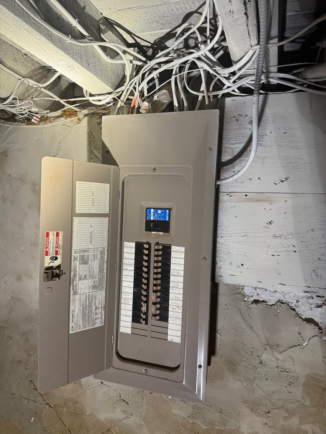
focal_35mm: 24
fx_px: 301
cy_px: 217
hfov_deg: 56.8
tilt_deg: +1.1
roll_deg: -3.2
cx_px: 163
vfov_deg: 71.6
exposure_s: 1/70
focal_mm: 6.76
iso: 200
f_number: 1.78
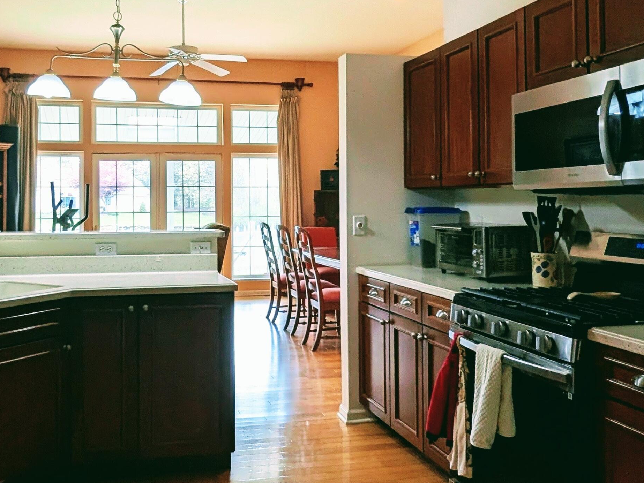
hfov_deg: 66.7
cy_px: 205
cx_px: 259
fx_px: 484
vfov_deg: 52.9
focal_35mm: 26
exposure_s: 1/120
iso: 94
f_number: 2.2
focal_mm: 2.22
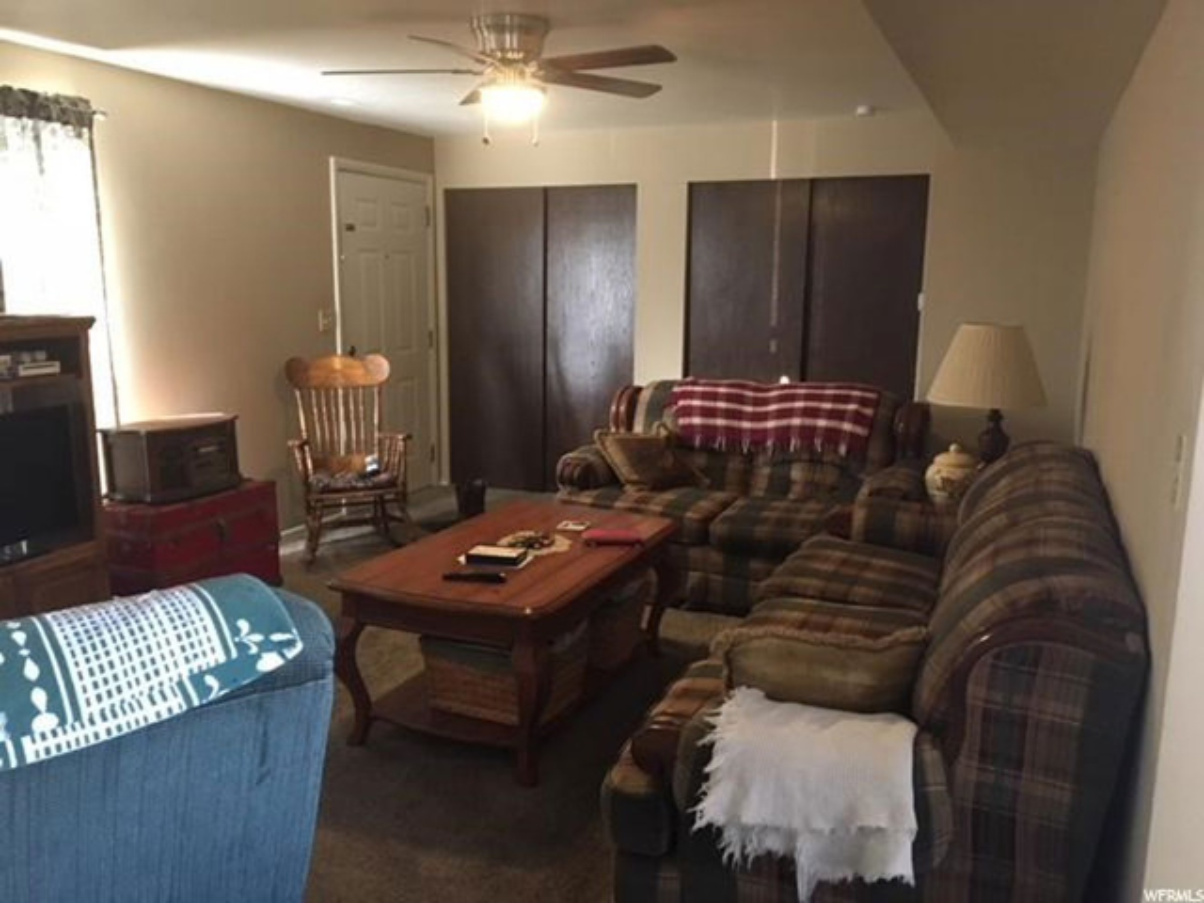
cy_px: 452
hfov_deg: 61.7
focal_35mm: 29
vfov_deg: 48.2
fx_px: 1009
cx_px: 602
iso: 200
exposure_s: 1/17
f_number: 2.2
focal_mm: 4.15
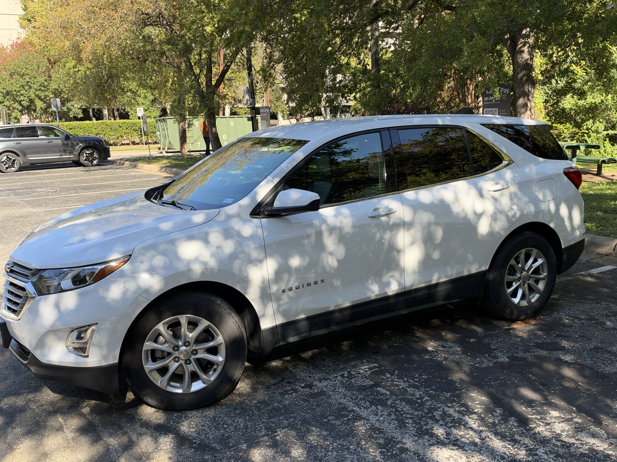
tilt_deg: -10.1
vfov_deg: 40.7
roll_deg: +1.5
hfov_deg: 52.6
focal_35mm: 35
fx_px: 624
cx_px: 308
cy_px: 231
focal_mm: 6.93
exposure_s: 1/1116
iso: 64
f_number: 1.48
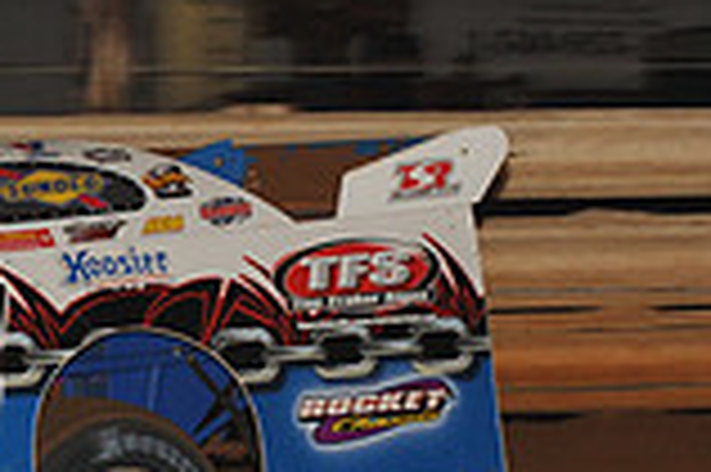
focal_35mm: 531
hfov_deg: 3.9
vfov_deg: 2.6
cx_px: -576
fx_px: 10476
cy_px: 351
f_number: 7.1
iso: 1000
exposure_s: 1/320
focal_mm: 145
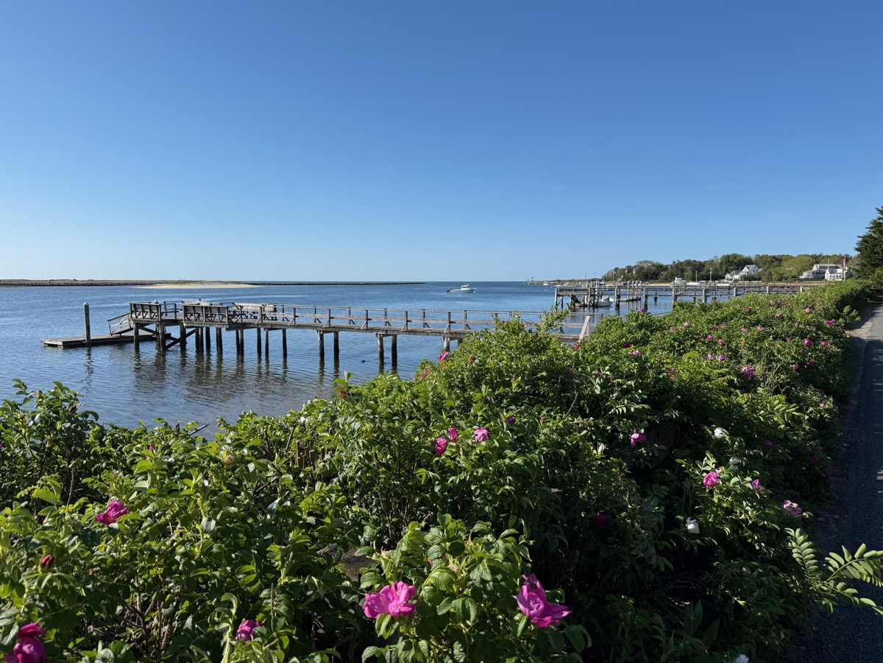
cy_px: 332
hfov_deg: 71.6
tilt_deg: -4.3
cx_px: 442
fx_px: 612
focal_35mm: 24
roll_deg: +0.0
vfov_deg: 56.8
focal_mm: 6.76
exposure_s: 1/4975
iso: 80
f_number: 1.78
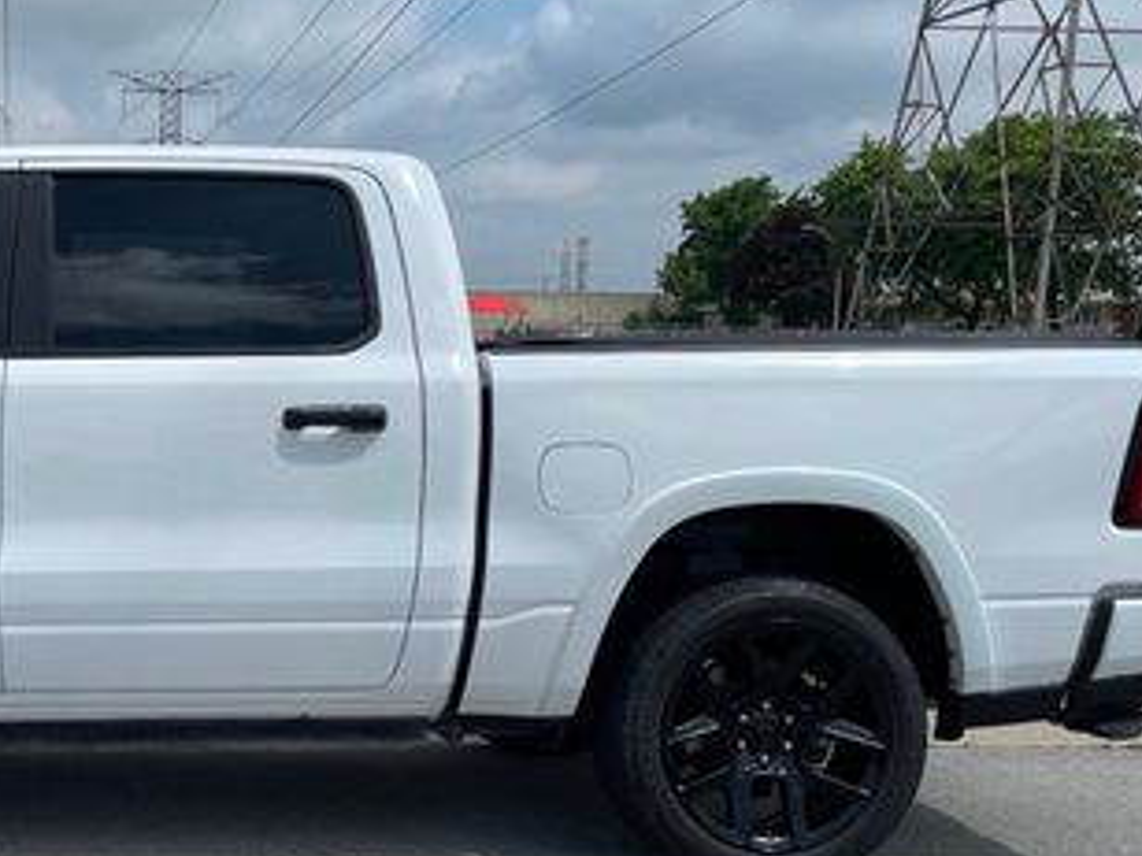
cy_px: 485
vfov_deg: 27.0
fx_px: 1781
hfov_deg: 33.4
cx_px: 89
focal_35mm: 54
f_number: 1.6
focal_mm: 4.2
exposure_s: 1/6897
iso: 32
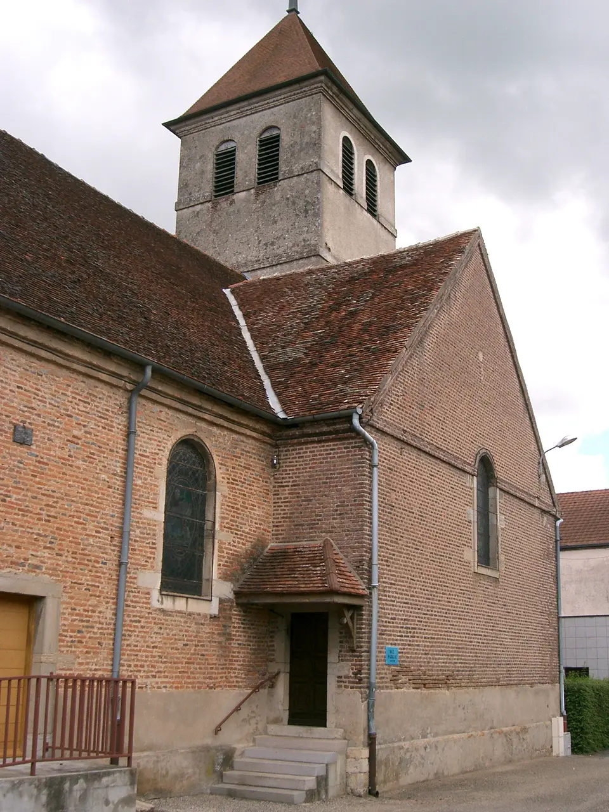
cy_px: 406
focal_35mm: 39
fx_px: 915
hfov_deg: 36.8
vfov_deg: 47.9
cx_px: 304
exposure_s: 1/400
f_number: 4.8
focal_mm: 8
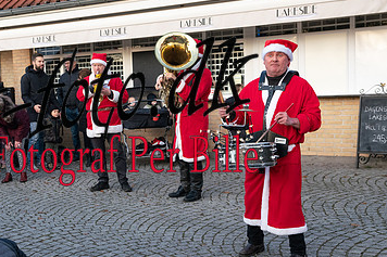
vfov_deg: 20.9
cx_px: 86
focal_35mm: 65
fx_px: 698
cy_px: 142
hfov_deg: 30.3
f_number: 4
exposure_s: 1/640
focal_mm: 35
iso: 1600
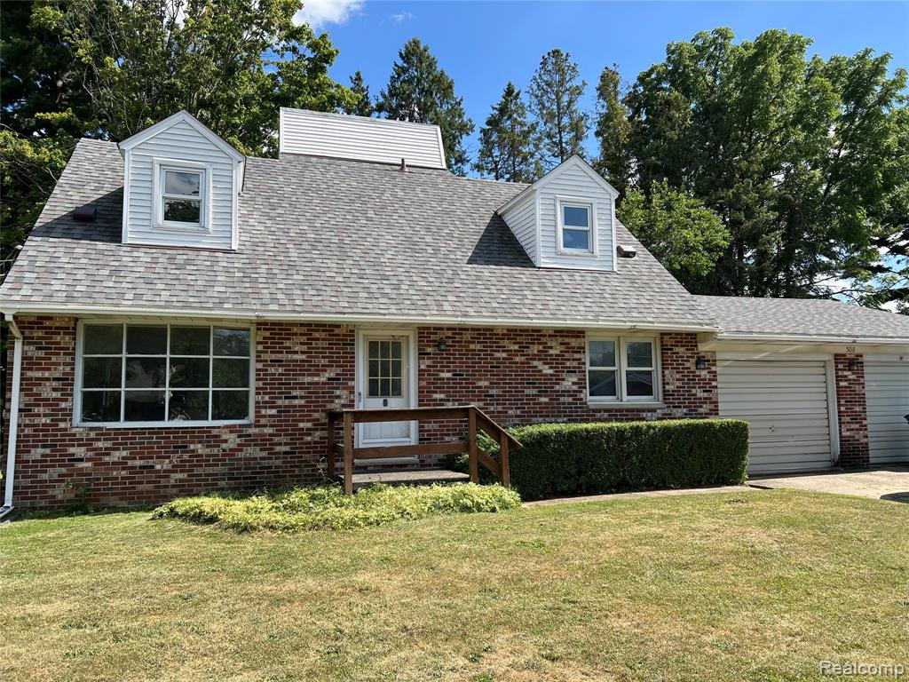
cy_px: 341
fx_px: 683
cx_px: 454
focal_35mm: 26
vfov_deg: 53.1
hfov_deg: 67.3
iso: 50
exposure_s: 1/2353
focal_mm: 5.7
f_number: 1.5
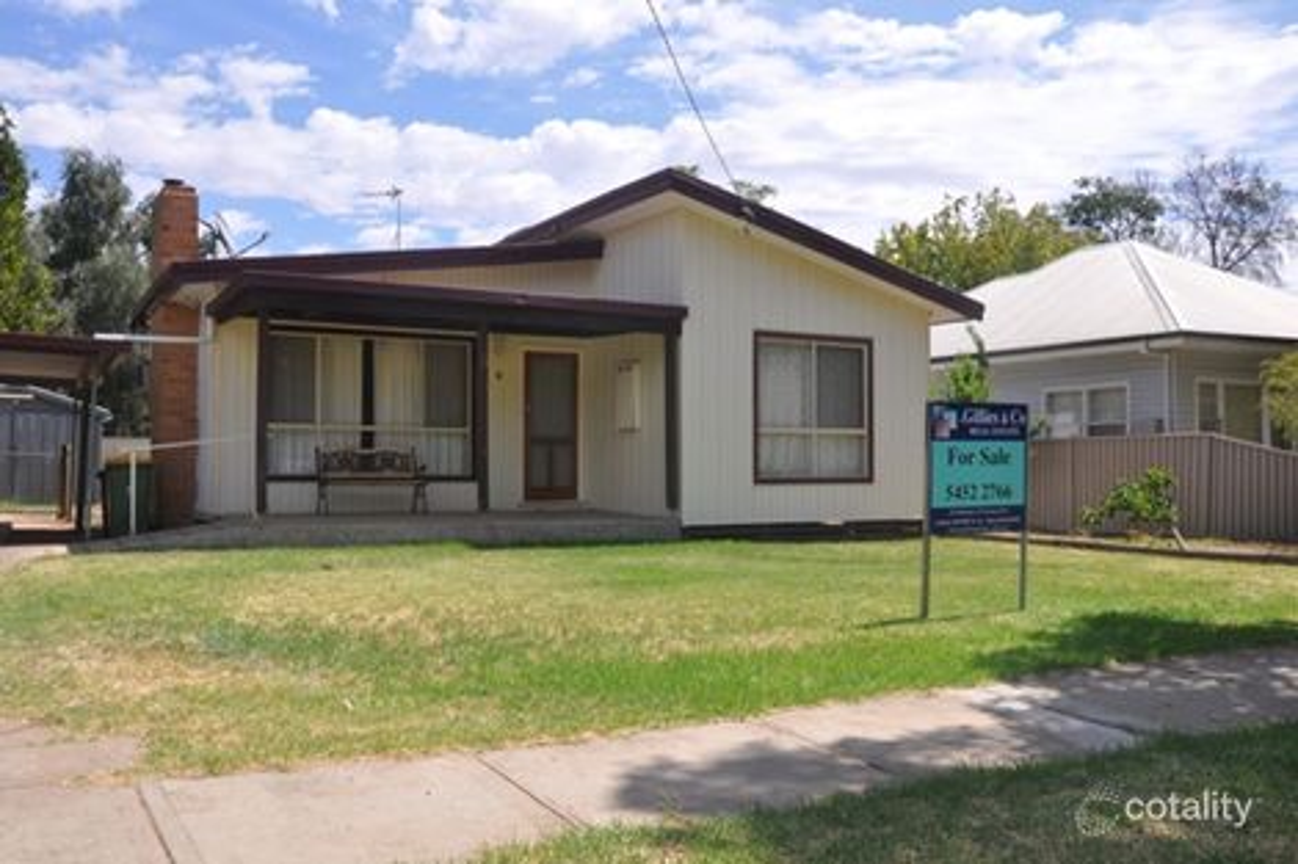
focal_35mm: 33
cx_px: 649
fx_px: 1189
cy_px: 432
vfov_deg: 39.9
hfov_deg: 57.2
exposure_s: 1/400
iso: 200
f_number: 10
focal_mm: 22
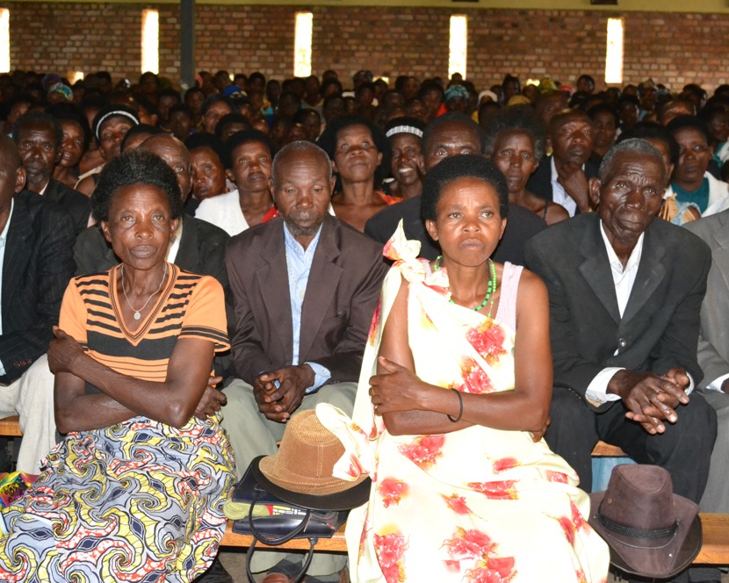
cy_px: 292
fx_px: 1134
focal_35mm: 53
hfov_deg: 35.6
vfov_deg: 28.8
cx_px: 334
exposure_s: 1/60
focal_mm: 31
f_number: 7.1
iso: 3200
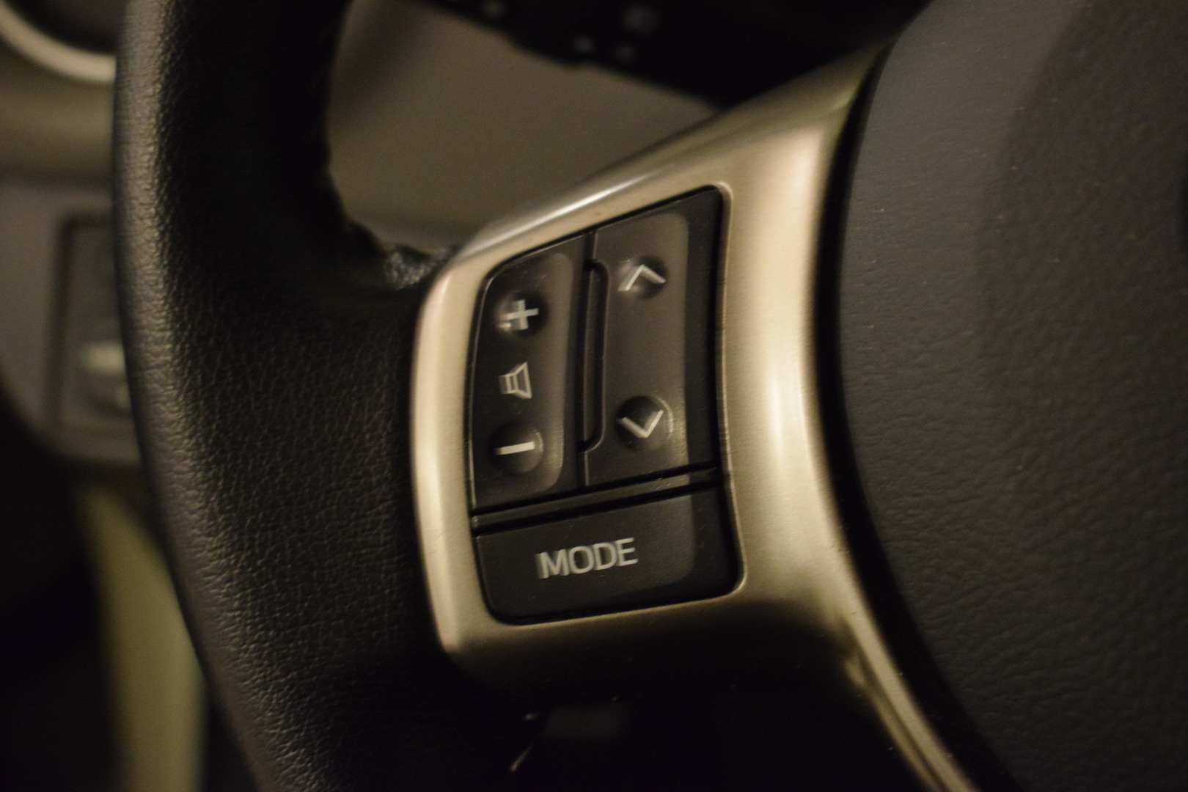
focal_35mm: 68
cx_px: 594
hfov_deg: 29.9
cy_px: 396
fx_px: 2227
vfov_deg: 20.2
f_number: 5
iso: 4000
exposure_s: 1/60
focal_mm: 45
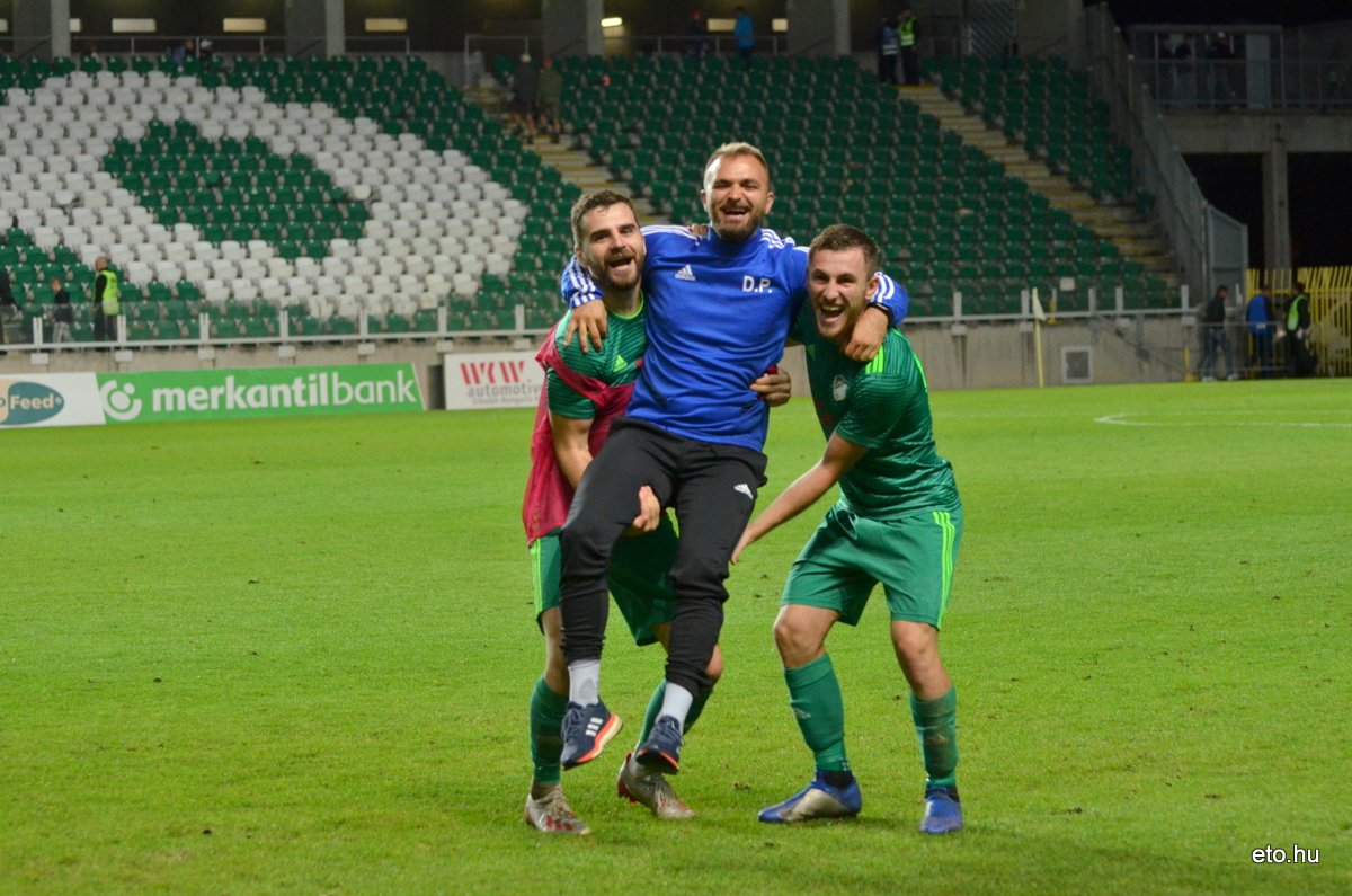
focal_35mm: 135
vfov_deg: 10.1
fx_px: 5060
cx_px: 676
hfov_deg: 15.2
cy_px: 448
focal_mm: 90
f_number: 4.8
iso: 1600
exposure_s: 1/400
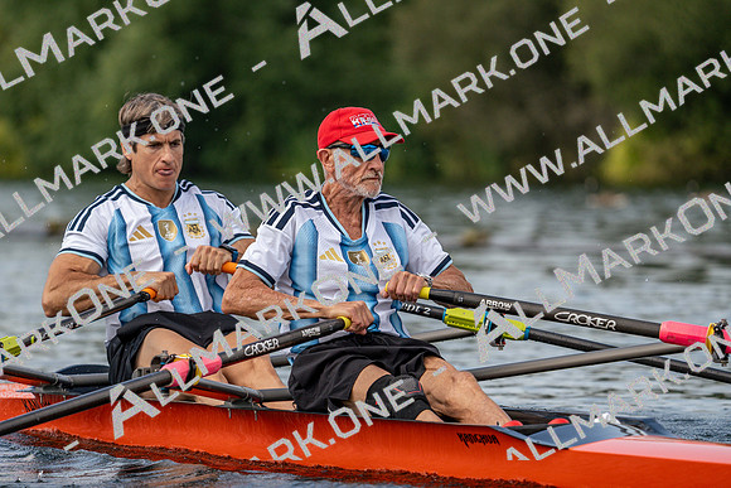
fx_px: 7169
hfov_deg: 5.8
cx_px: 366
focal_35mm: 353
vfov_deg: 3.9
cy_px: 244
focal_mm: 353
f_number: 6.3
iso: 500
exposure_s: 1/1600
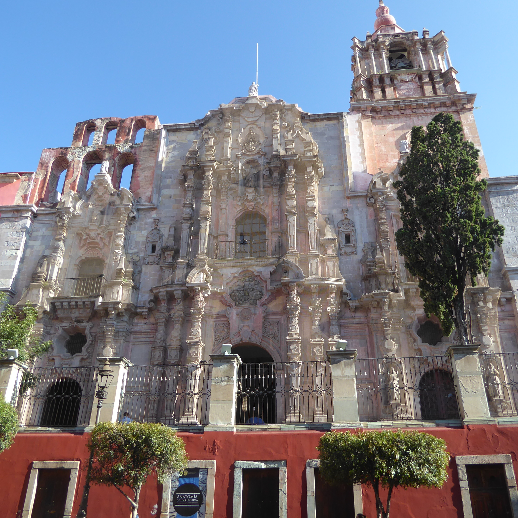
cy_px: 258
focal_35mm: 30
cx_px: 273
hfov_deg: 54.0
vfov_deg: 54.0
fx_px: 508
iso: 80
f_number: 3.3
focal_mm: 4.3
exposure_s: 1/320
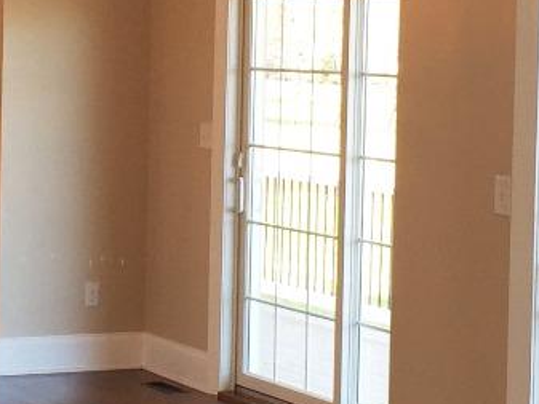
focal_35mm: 124
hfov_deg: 15.6
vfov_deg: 11.9
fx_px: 1931
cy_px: 113
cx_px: -13
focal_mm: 4.15
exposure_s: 1/60
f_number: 2.2
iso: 32
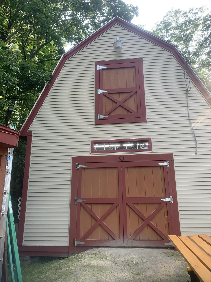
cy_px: 141
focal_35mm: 26
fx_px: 211
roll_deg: +1.5
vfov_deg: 67.3
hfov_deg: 53.1
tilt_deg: +16.2
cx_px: 106
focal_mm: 4.25
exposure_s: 1/133
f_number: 1.8
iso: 25
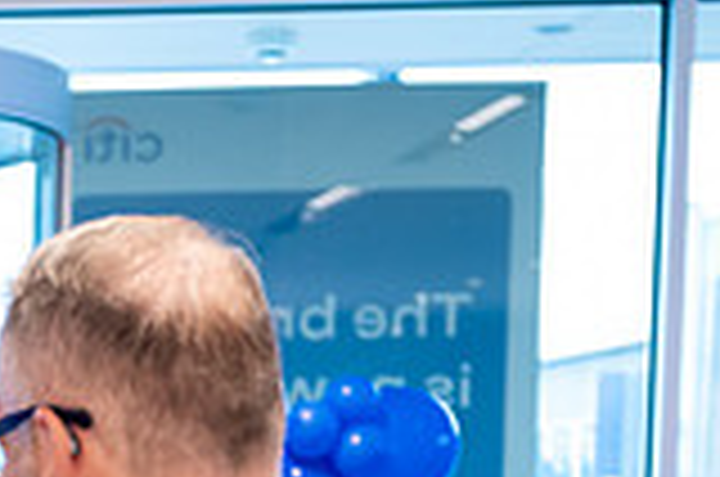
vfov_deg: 9.2
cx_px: -513
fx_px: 2854
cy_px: 819
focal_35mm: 143
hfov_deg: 13.2
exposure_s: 1/200
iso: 1000
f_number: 3.2
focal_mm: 39
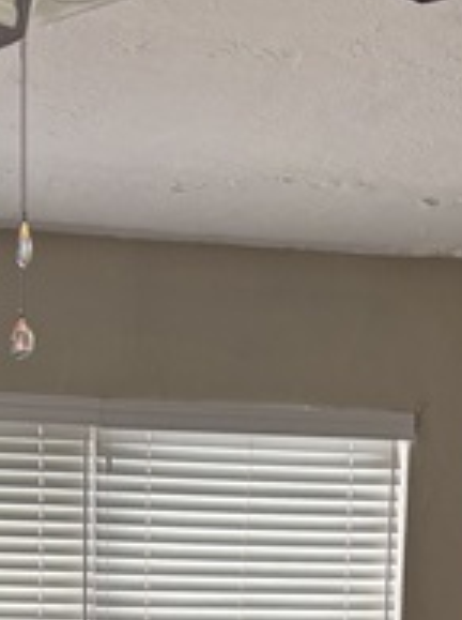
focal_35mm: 90
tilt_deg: -11.9
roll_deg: -1.3
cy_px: 975
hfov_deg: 16.2
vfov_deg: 18.8
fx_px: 1607
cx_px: 80
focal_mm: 5.96
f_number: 1.6
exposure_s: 1/121
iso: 50
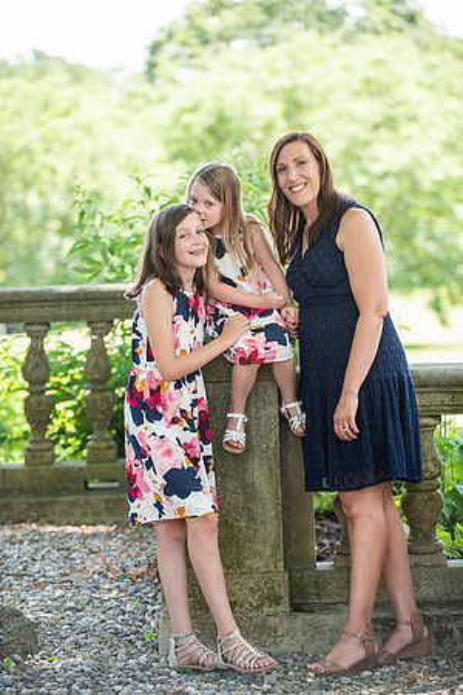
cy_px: 348
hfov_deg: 11.8
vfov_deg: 17.6
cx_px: 232
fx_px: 2238
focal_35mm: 116
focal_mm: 116
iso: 800
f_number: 3.2
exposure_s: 1/800
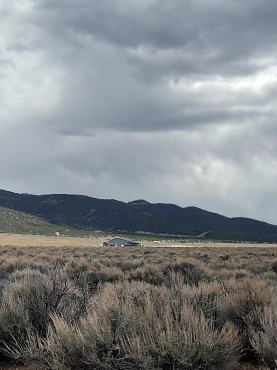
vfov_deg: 30.7
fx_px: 673
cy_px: 221
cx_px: -66
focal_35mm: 63
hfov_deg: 21.4
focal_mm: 3
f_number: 1.8
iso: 16
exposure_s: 1/3322
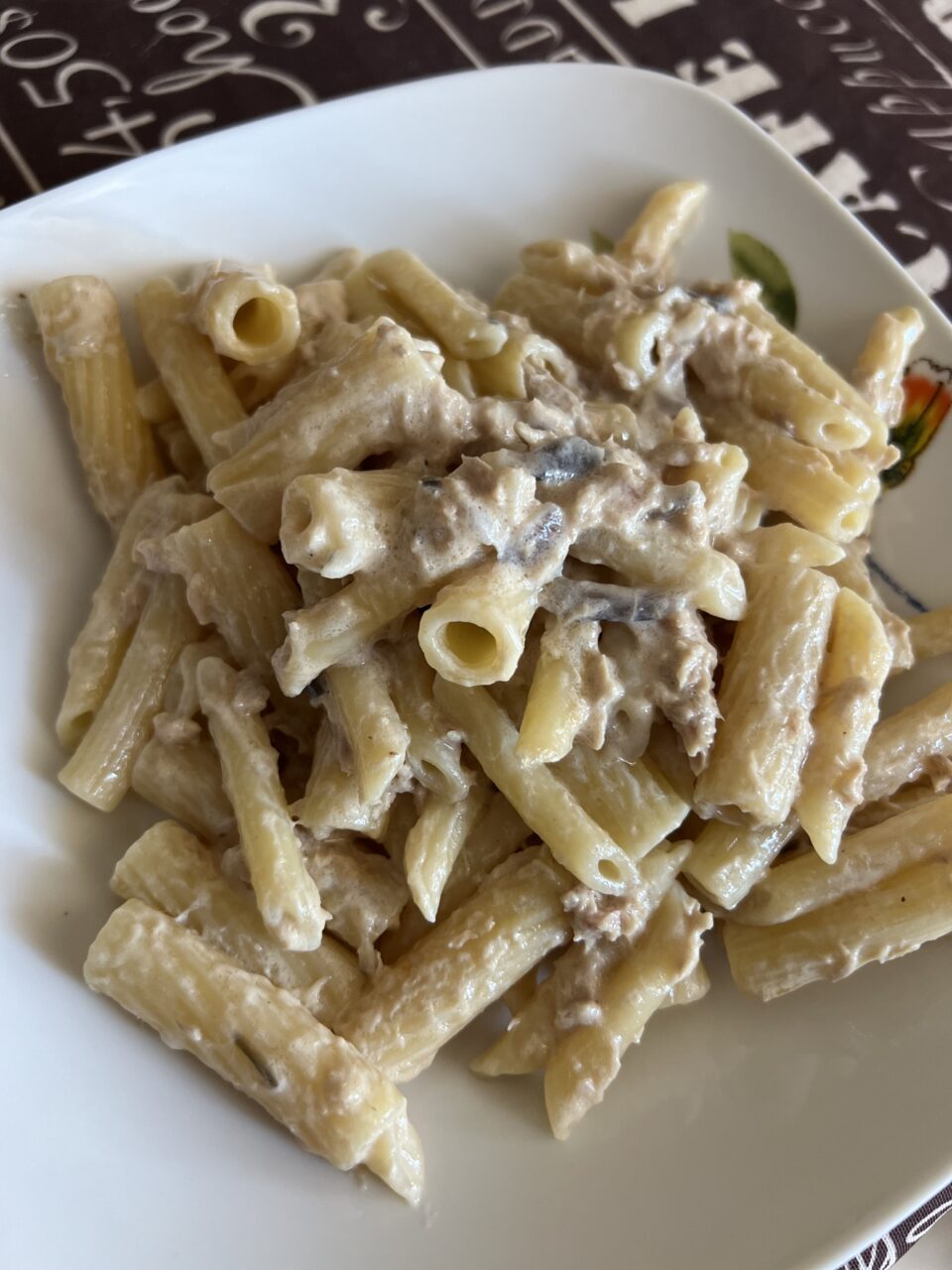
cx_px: 476
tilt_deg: -66.9
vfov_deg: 67.3
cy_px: 635
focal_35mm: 26
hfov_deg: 53.1
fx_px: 953
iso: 200
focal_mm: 5.7
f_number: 1.5
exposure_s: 1/60
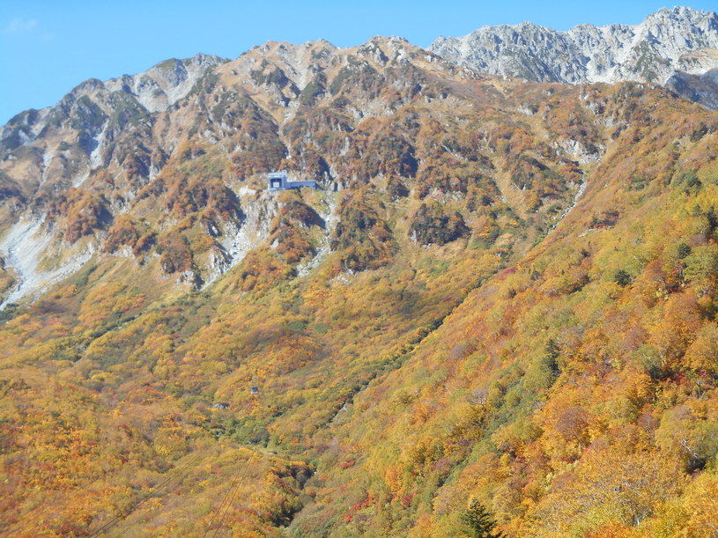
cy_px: 269
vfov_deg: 24.0
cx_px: 359
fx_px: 1265
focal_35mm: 61
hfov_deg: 31.7
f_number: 4.4
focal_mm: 10.9
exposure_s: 1/250
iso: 80
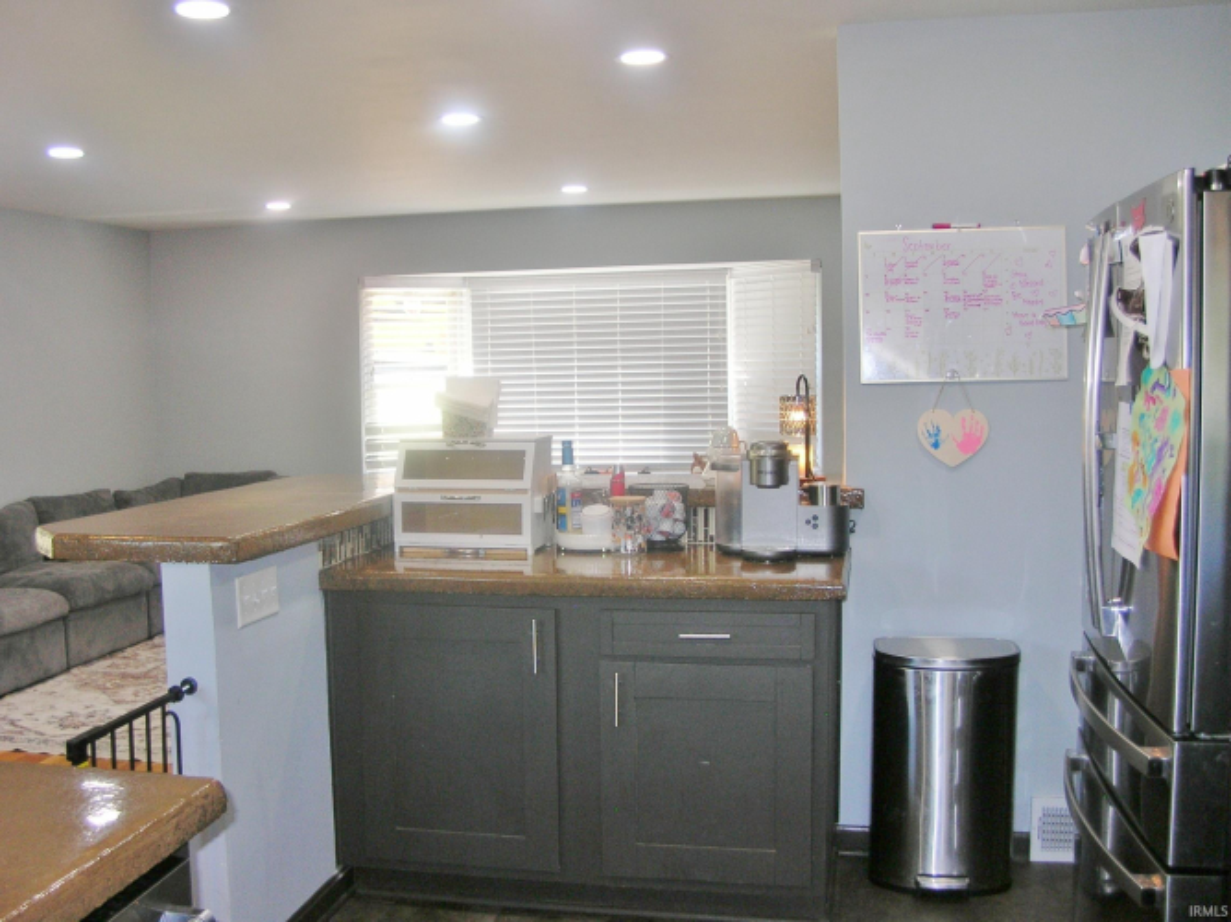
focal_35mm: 36
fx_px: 1279
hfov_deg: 51.4
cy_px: 461
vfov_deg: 39.6
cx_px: 616
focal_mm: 6
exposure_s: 1/30
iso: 50
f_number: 2.7
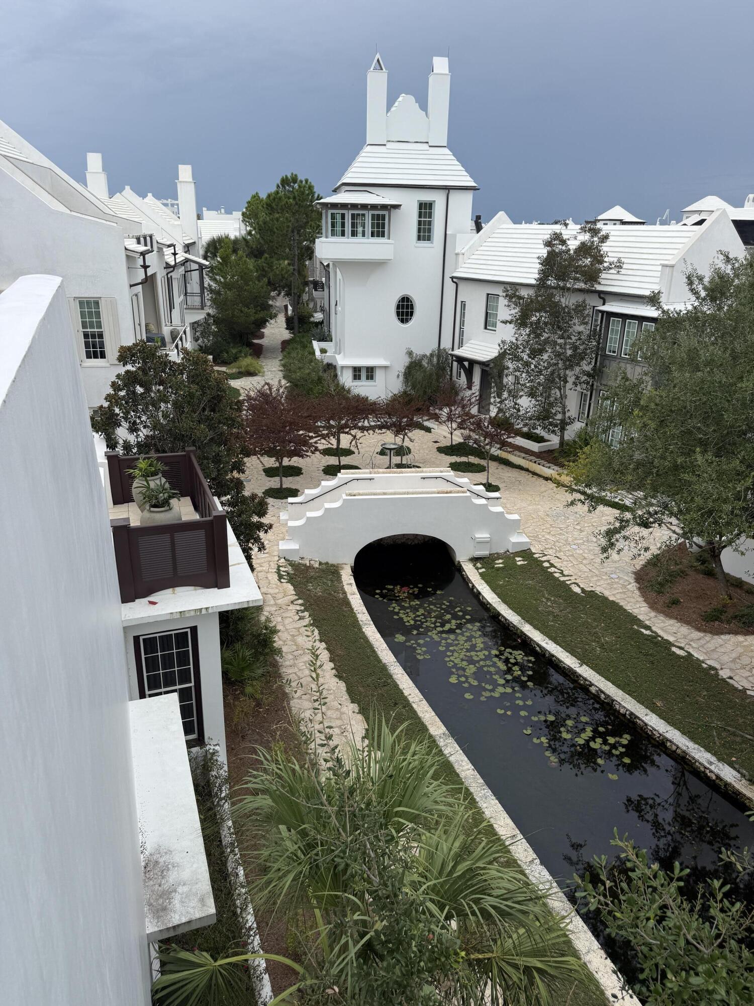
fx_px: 697
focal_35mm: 24
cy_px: 503
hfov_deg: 56.8
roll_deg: -1.8
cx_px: 377
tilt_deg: -18.8
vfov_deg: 71.6
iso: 80
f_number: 1.78
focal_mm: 6.76
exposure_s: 1/2525
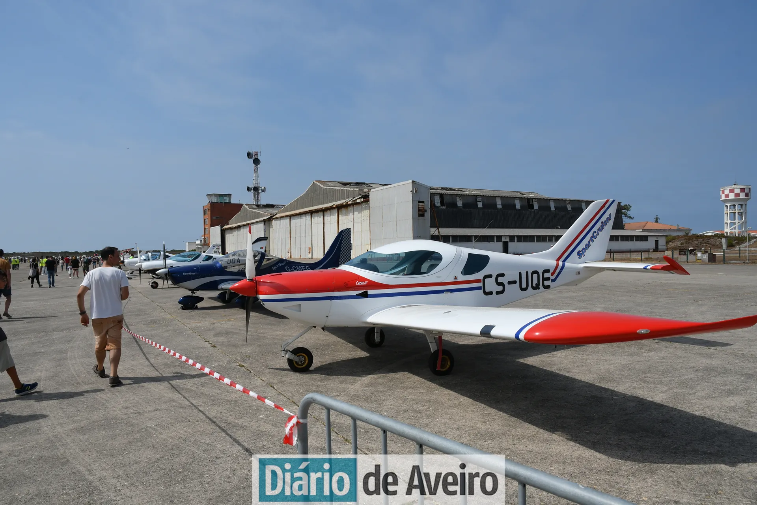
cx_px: 378
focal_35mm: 24
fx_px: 505
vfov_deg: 53.1
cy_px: 252
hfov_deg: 73.7
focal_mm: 16
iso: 100
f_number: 10
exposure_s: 1/400
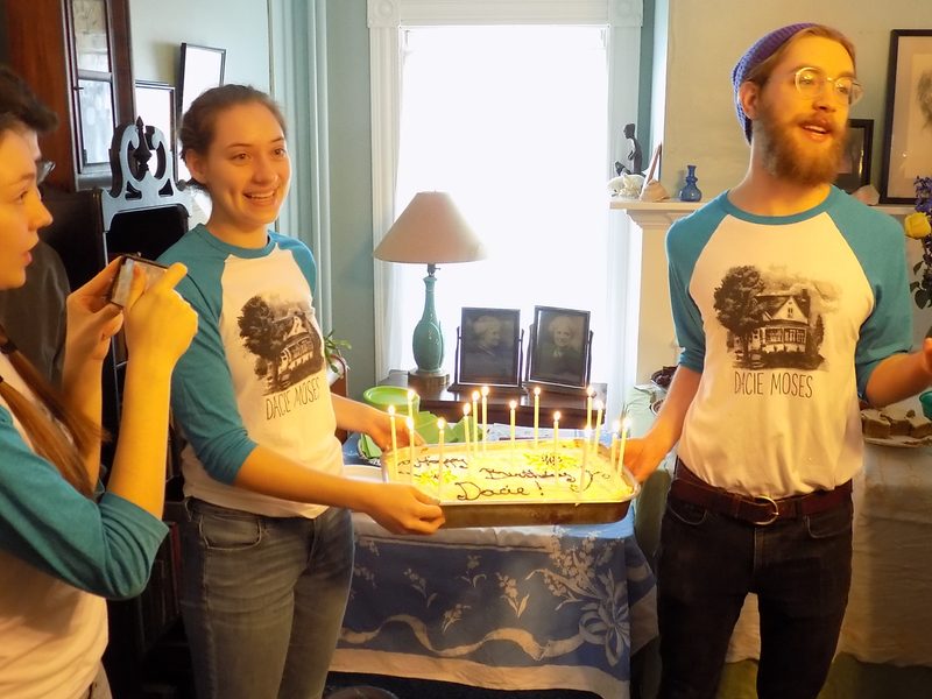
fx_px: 915
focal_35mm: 34
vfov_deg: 41.8
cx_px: 466
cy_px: 350
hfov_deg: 54.0
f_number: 3.4
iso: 400
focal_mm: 6.1
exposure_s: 1/20
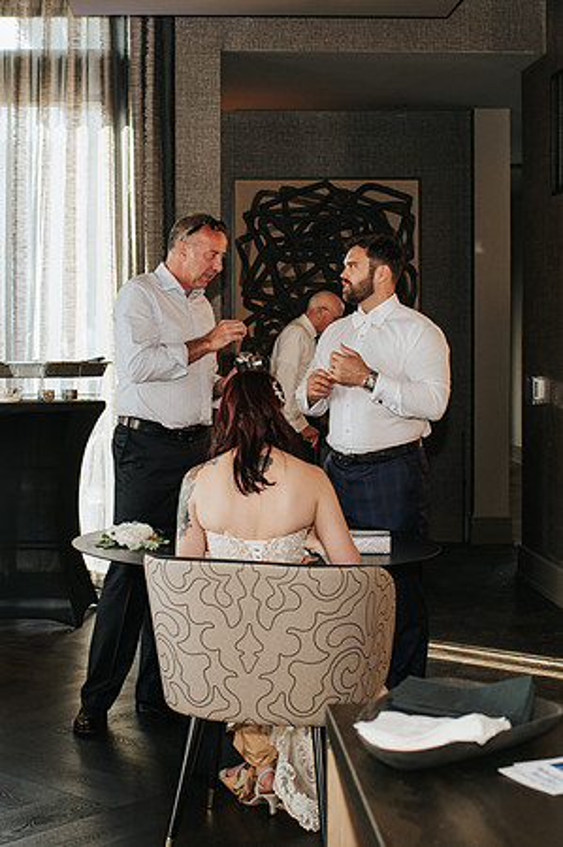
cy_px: 375
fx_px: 1480
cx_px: 204
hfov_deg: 21.5
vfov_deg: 31.9
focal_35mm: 63
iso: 900
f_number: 3.5
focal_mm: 35
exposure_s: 1/200
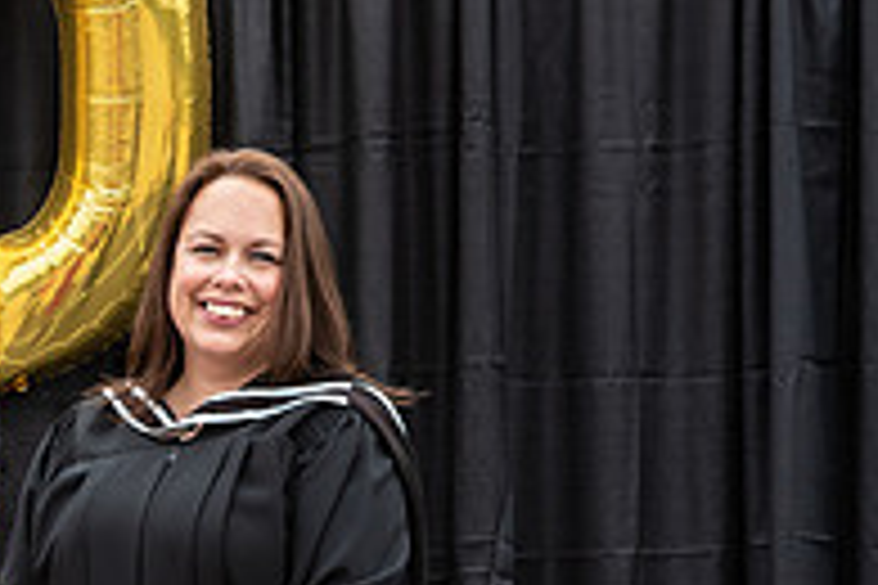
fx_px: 4853
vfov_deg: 6.8
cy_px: 912
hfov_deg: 10.0
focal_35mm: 199
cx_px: -389
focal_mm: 56
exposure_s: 1/250
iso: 500
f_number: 5
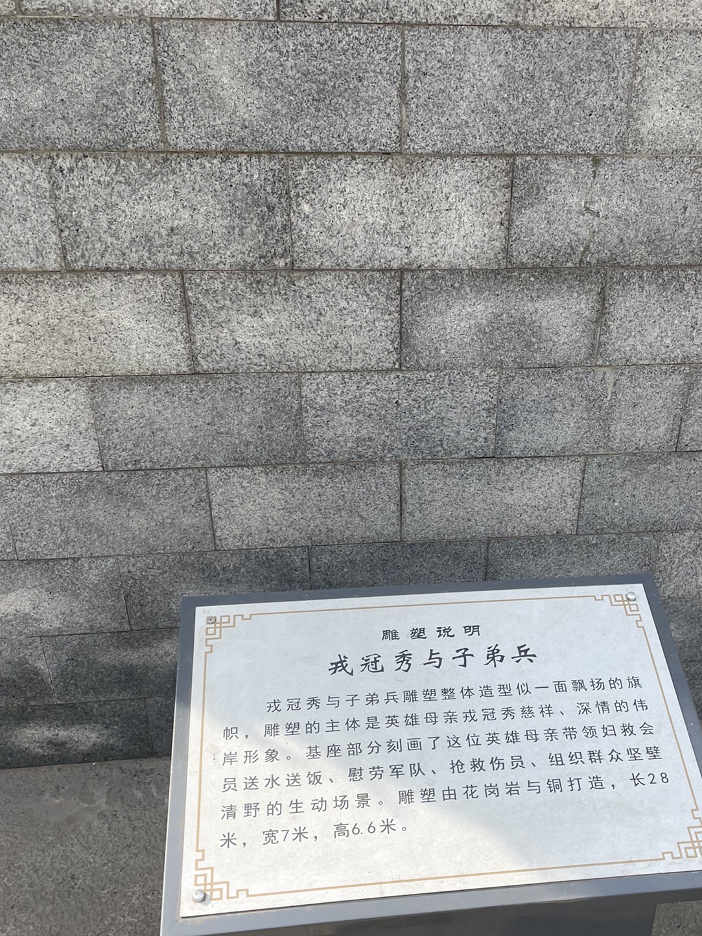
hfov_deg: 39.4
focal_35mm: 36
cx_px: 434
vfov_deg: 50.9
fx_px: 973
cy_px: 578
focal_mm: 4.2
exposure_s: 1/1984
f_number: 1.6
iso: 32
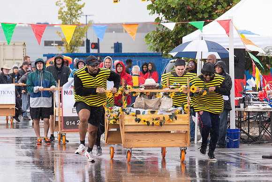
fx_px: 2589
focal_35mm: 343
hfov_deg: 6.0
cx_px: 173
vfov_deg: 4.0
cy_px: 125
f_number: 7.1
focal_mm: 200
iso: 800
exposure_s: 1/400
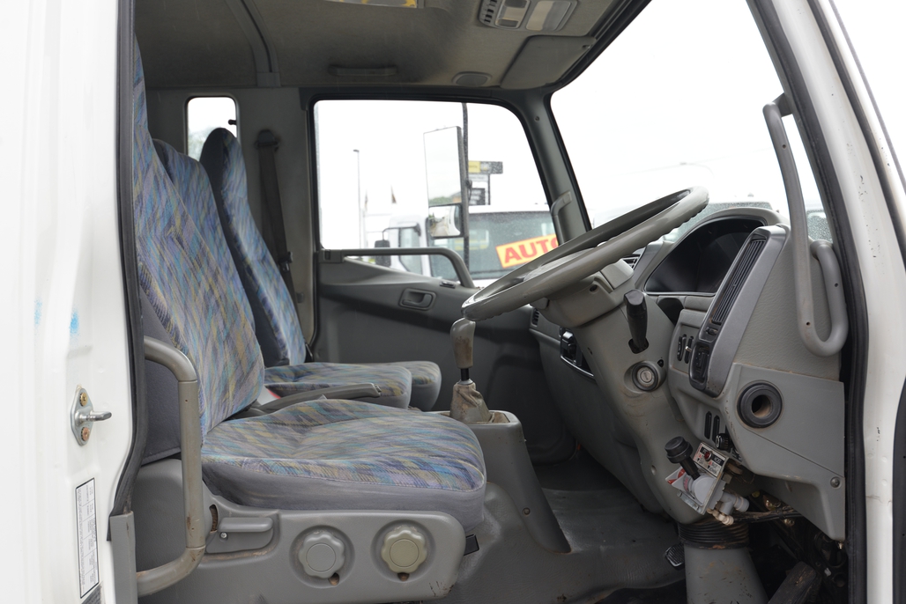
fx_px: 881
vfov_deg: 37.9
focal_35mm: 35
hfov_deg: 54.4
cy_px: 302
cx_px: 453
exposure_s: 1/160
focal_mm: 35
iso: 200
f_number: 6.3
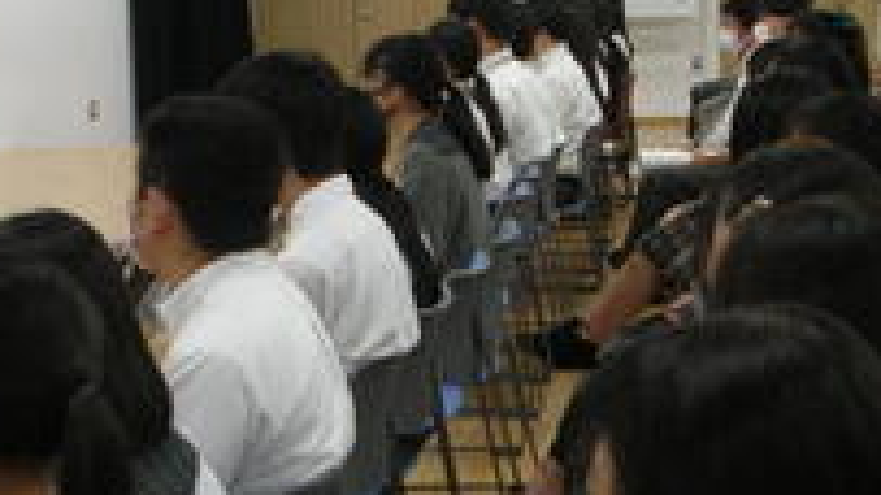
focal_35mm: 90
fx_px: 2102
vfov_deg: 13.4
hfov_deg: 23.7
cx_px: 451
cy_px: 261
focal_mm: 7.1
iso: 50
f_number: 3
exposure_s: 1/15.2
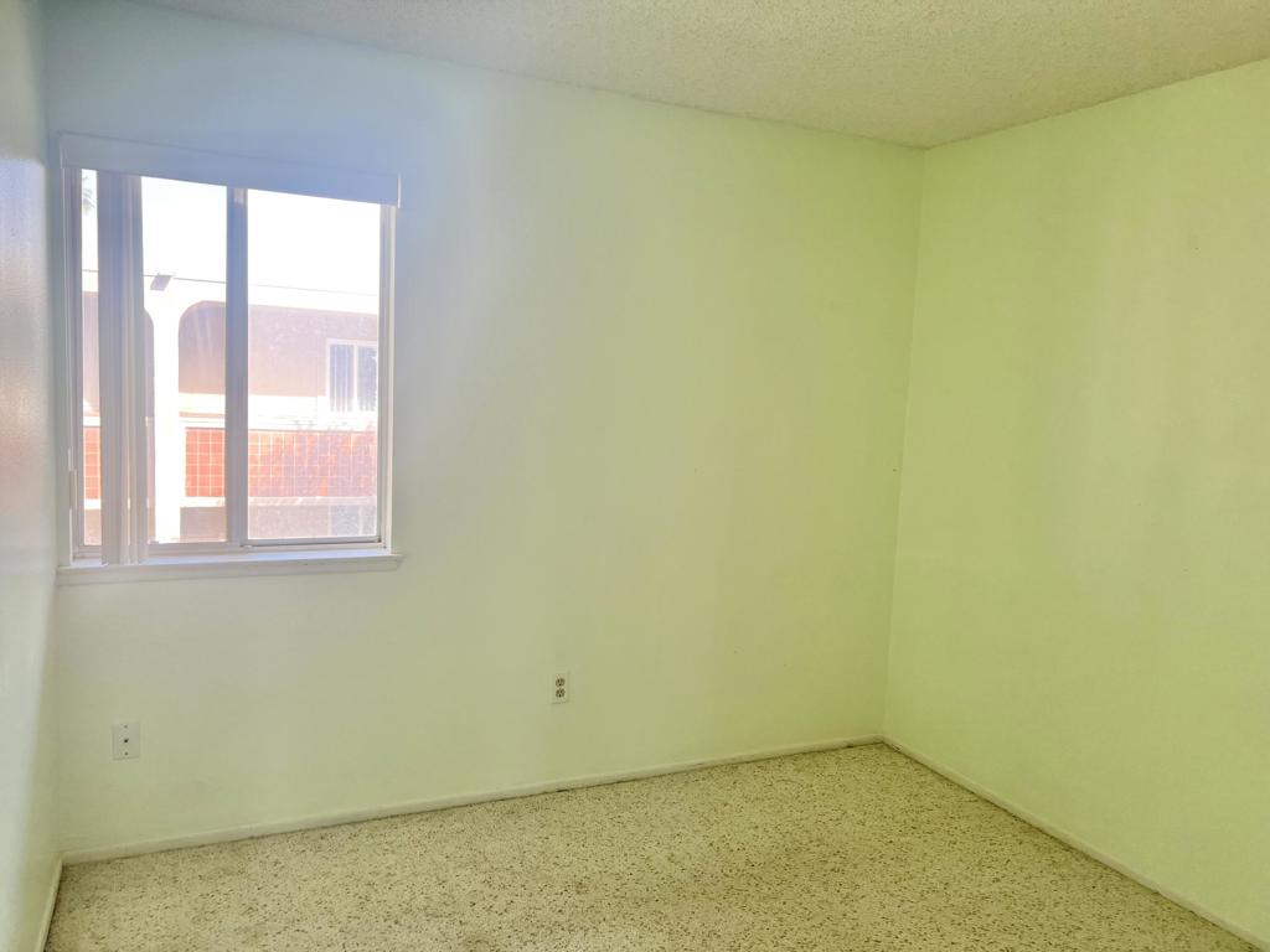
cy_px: 476
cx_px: 635
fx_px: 954
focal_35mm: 26
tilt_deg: -6.2
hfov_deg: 67.3
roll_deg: -3.3
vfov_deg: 53.1
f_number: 1.5
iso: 80
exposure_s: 1/121
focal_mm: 5.7
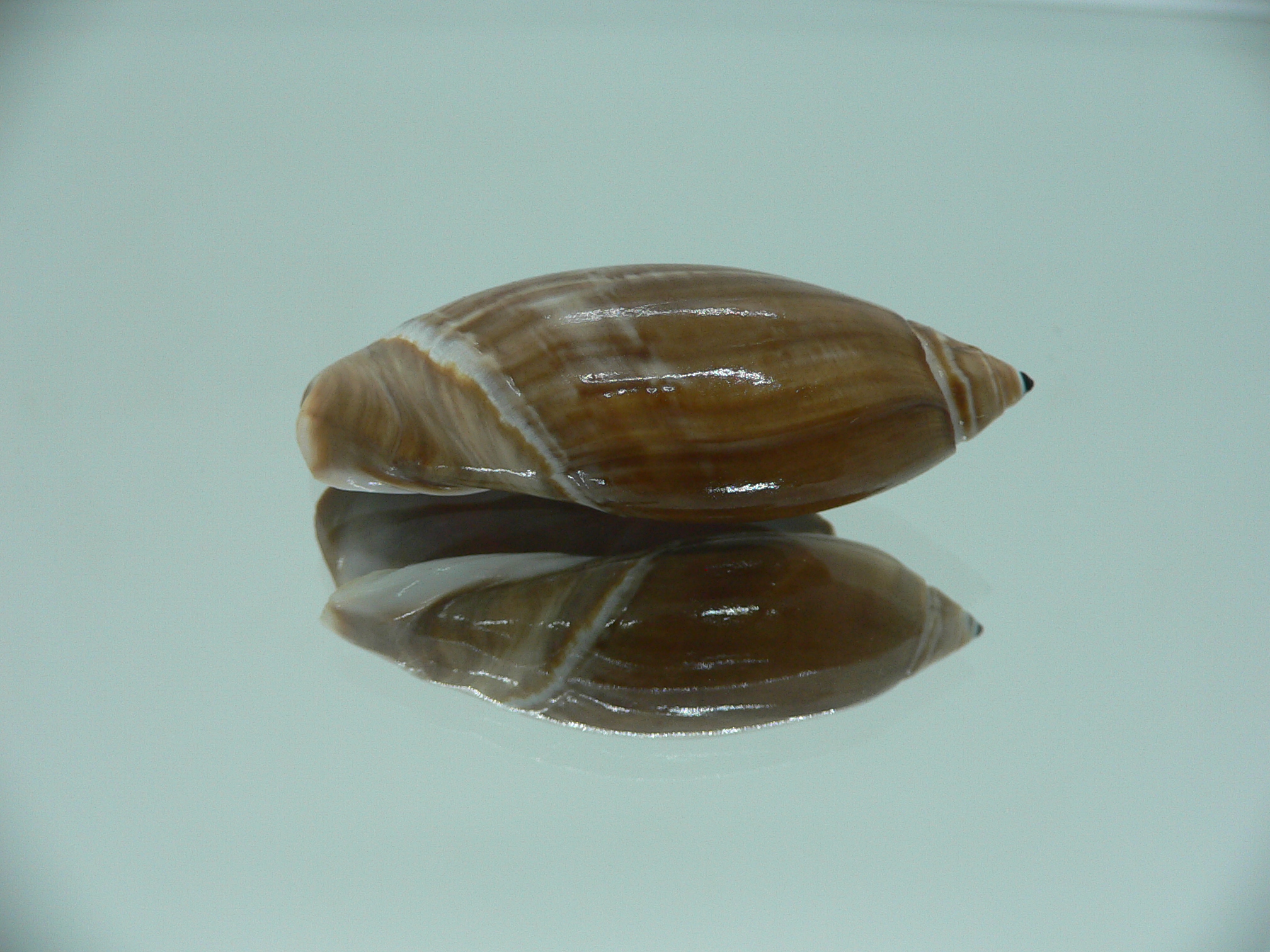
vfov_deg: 40.7
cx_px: 635
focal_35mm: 35
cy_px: 476
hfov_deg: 52.6
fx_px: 1284
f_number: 2.8
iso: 100
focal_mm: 4.6
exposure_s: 1/60
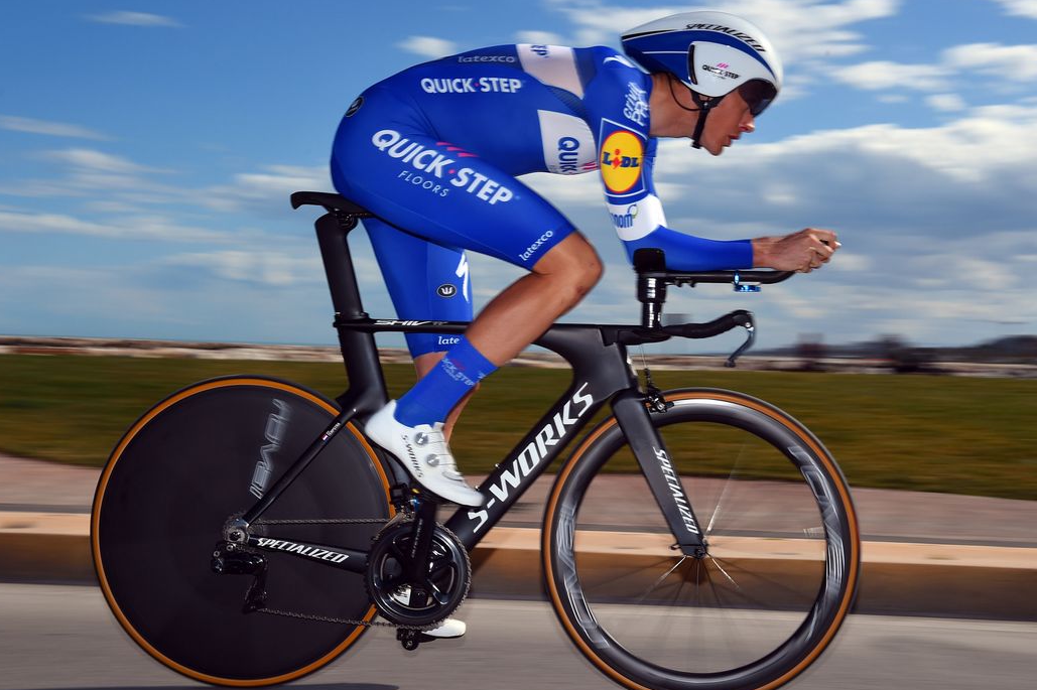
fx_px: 1411
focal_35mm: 49
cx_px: 594
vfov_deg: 27.5
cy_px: 350
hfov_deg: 40.3
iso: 100
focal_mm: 42
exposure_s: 1/200
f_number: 14
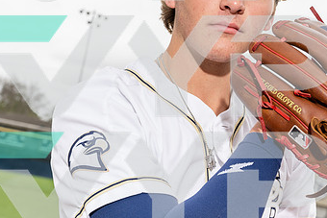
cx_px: 212
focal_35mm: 70
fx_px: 636
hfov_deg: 28.7
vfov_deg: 19.4
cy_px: 67
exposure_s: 1/250
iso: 200
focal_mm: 41
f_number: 6.3
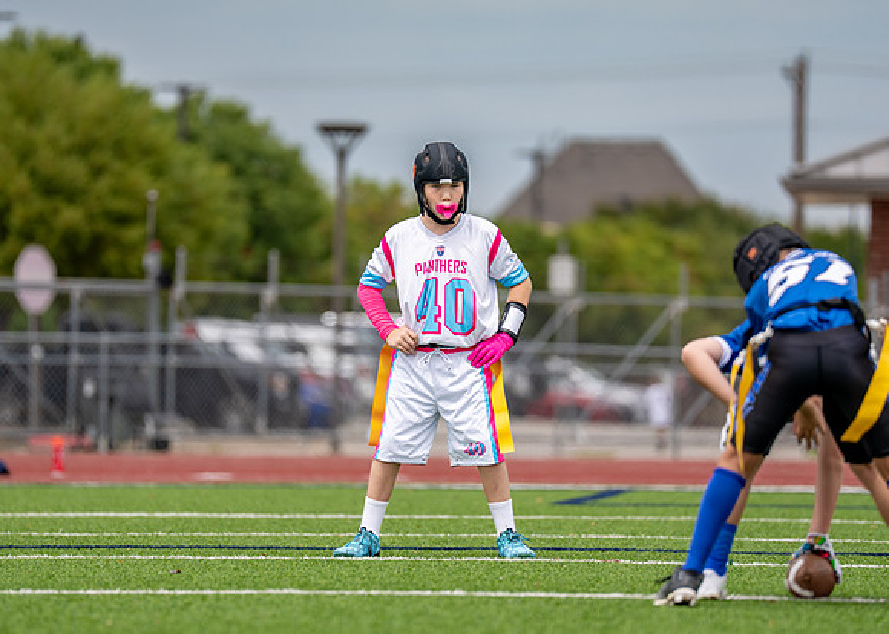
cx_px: 434
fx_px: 7953
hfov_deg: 6.4
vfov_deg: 4.6
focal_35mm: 315
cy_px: 323
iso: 100
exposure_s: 1/2000
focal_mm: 200
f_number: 2.8
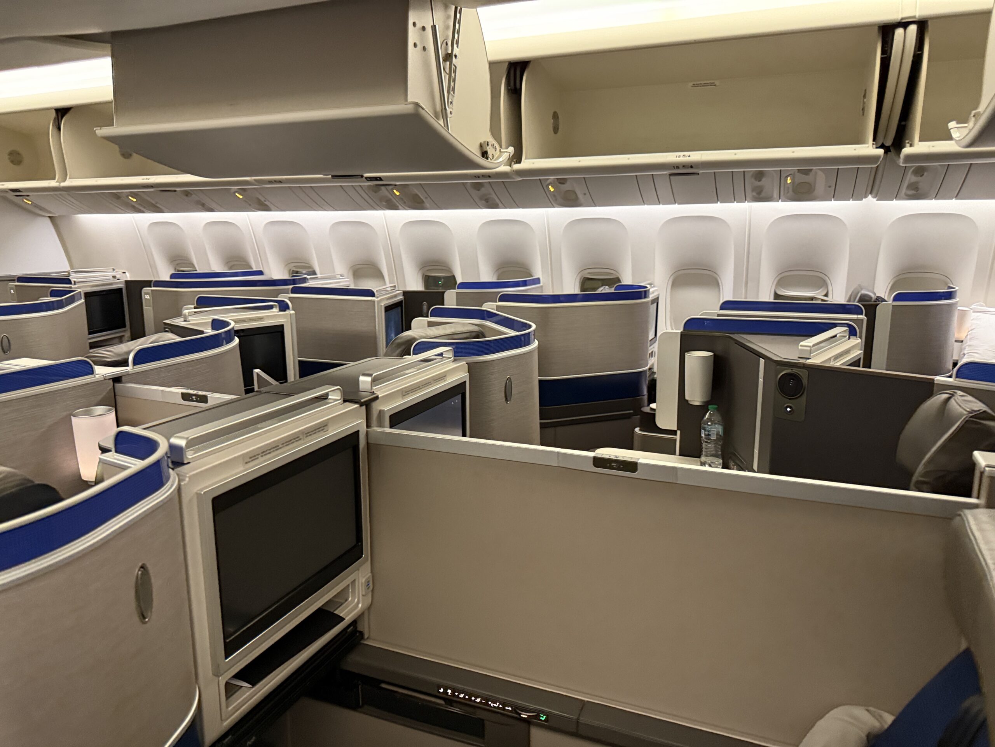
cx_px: 498
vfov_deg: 56.8
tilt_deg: -10.0
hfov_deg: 71.6
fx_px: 690
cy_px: 374
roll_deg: +0.1
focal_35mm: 24
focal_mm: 6.76
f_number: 1.78
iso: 640
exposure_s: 1/54
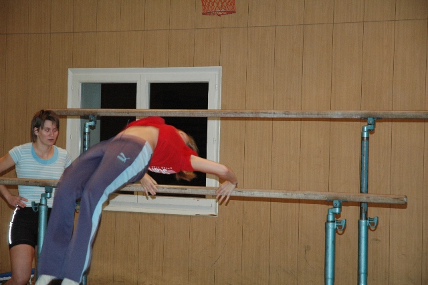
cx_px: 214
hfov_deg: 19.5
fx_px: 1248
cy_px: 142
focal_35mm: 105
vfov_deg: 13.0
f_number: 4.5
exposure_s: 1/60
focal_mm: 70
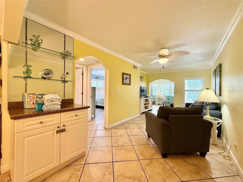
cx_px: 122
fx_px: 98
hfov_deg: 102.1
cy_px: 91
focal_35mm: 14
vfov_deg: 85.7
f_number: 2.2
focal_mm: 2.22
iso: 250
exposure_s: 1/120
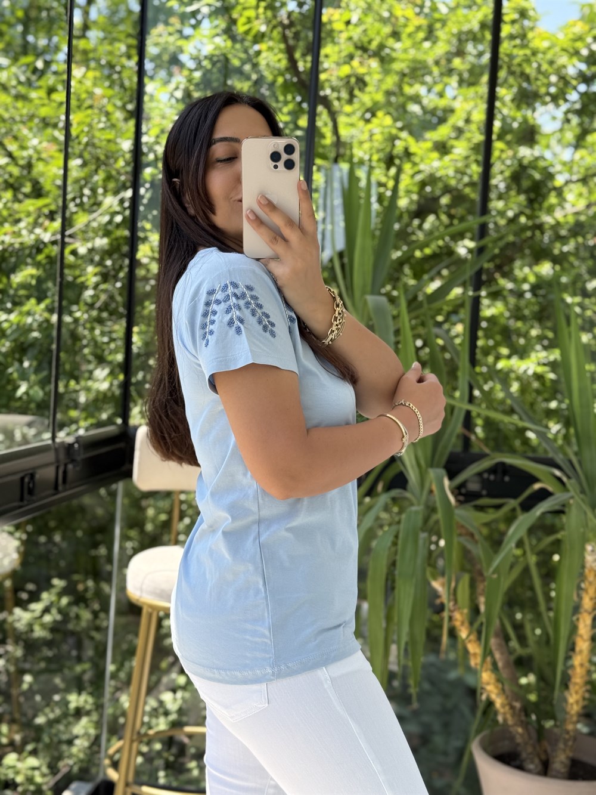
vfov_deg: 39.7
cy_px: 398
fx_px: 1102
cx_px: 298
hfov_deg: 30.3
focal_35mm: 48
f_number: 1.78
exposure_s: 1/331
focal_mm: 6.76
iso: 80
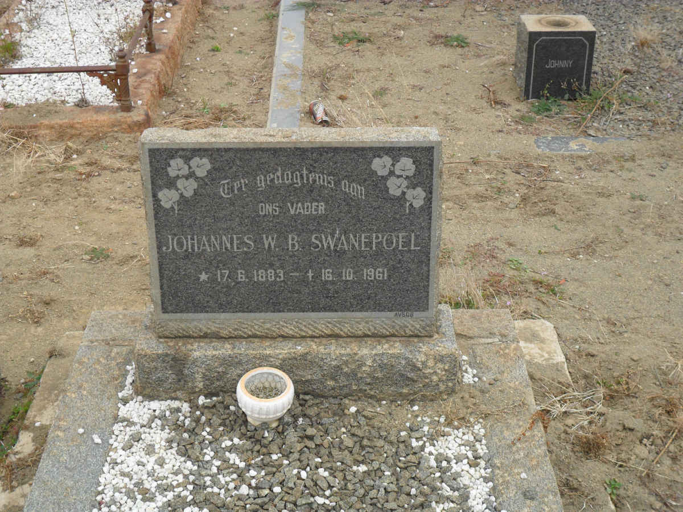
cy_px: 256
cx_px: 342
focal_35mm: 52
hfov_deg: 36.8
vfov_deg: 28.0
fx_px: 1026
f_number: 5
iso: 100
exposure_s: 1/180
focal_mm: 9.3
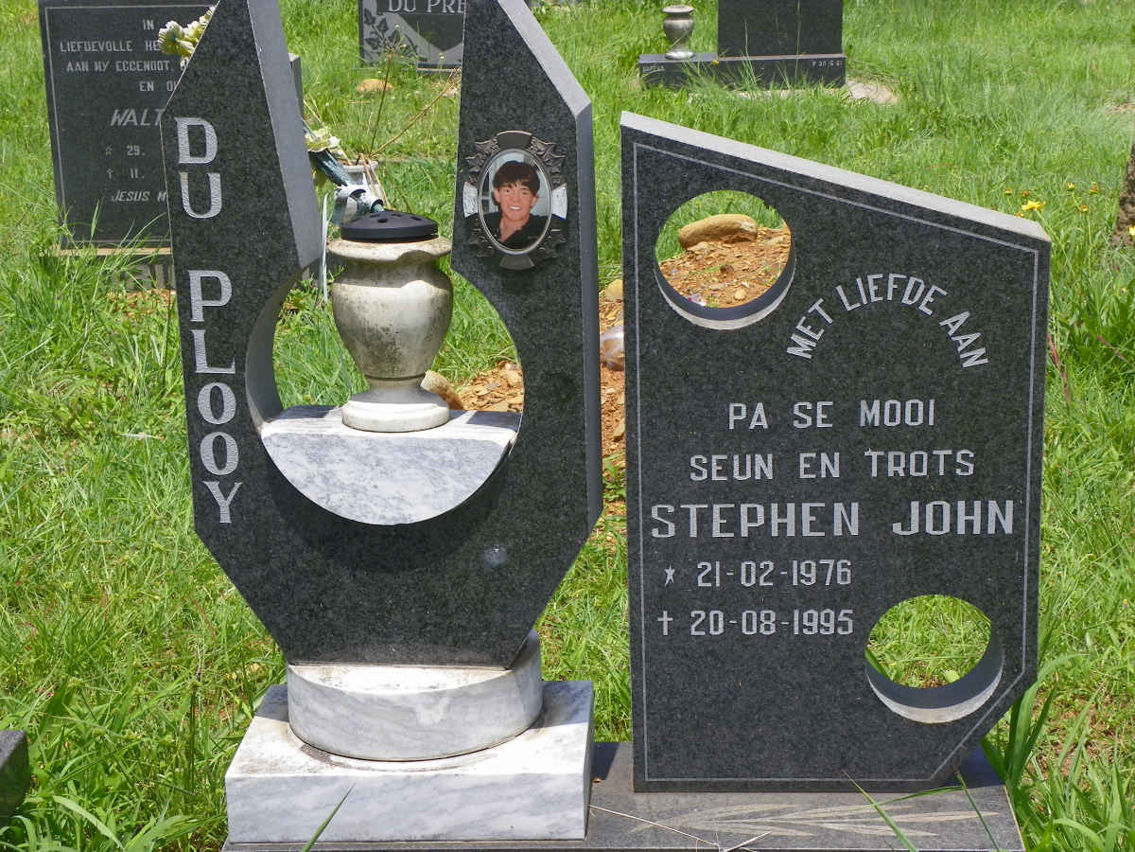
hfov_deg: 26.7
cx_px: 568
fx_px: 2394
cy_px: 426
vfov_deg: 20.2
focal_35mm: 73
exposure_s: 1/250
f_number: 5
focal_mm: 13
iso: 64
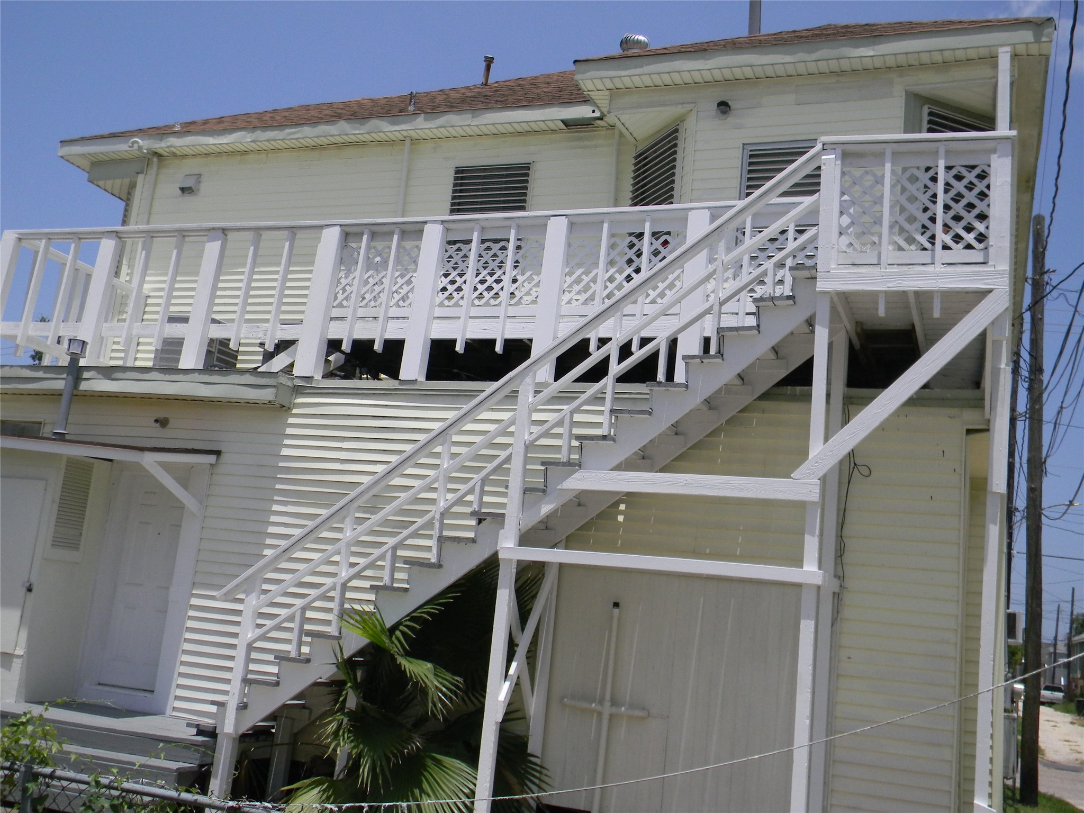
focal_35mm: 36
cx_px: 542
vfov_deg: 39.7
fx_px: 1127
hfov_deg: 51.4
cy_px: 406
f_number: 7.4
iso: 200
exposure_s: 1/853
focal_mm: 6.4
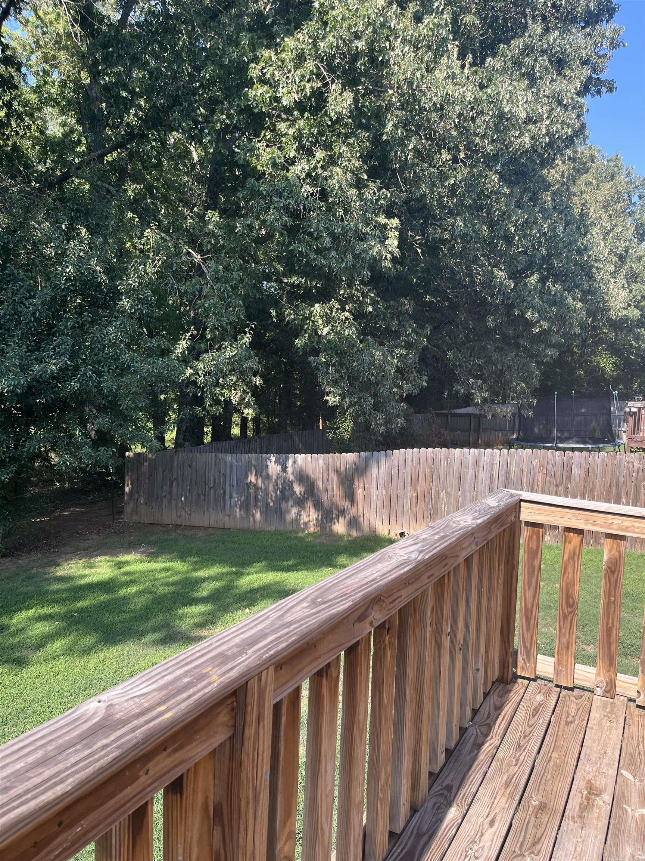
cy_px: 430
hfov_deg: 53.1
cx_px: 322
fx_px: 646
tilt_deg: -1.3
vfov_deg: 67.3
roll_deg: -2.2
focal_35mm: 26
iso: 50
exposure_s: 1/639
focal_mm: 5.1
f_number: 1.6
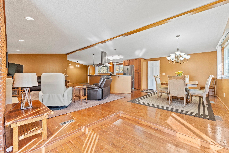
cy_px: 76
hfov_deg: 100.4
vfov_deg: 77.3
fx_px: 95
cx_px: 114
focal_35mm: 15
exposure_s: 1/15
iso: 800
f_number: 4
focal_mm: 10
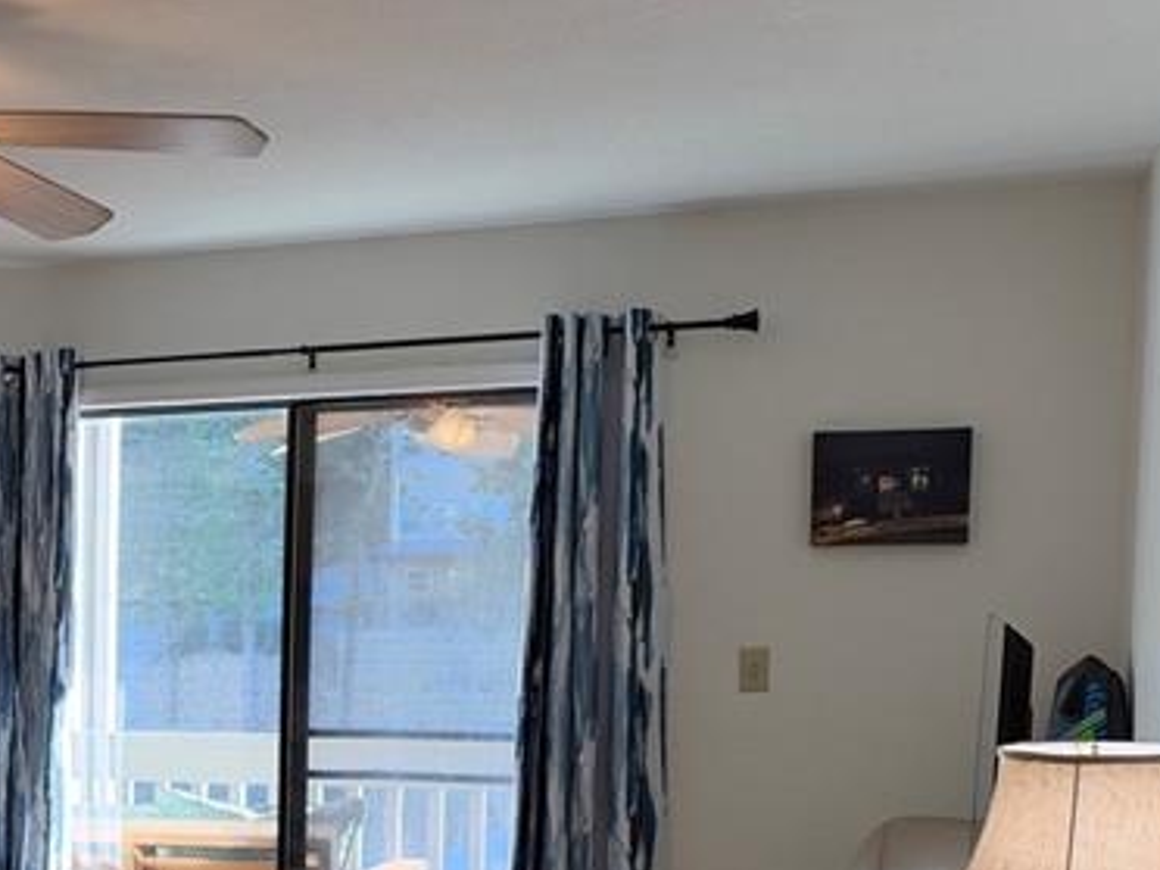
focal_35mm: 66
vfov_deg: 21.6
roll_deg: +1.0
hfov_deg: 26.5
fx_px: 2212
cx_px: -190
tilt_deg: -6.1
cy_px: 842
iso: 80
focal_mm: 6.93
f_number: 1.48
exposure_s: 1/191
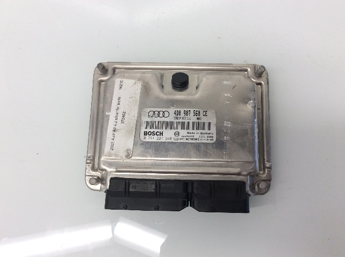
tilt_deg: -78.6
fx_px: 318
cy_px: 128
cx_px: 172
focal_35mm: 32
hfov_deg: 56.9
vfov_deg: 44.1
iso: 50
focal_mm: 3.3
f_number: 2.4
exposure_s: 1/60
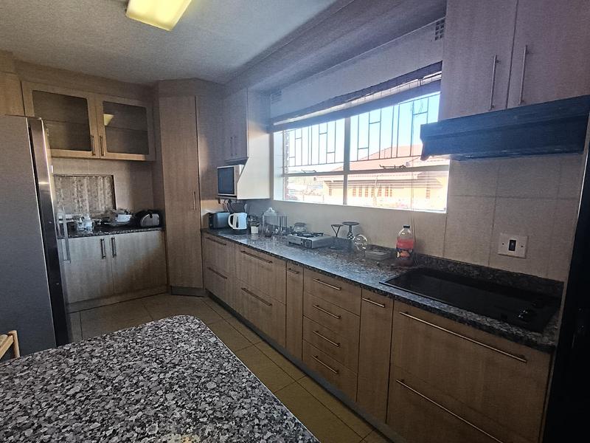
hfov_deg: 91.0
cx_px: 295
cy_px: 222
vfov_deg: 74.7
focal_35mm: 17
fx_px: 290
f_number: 2.2
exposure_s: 1/50
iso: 535
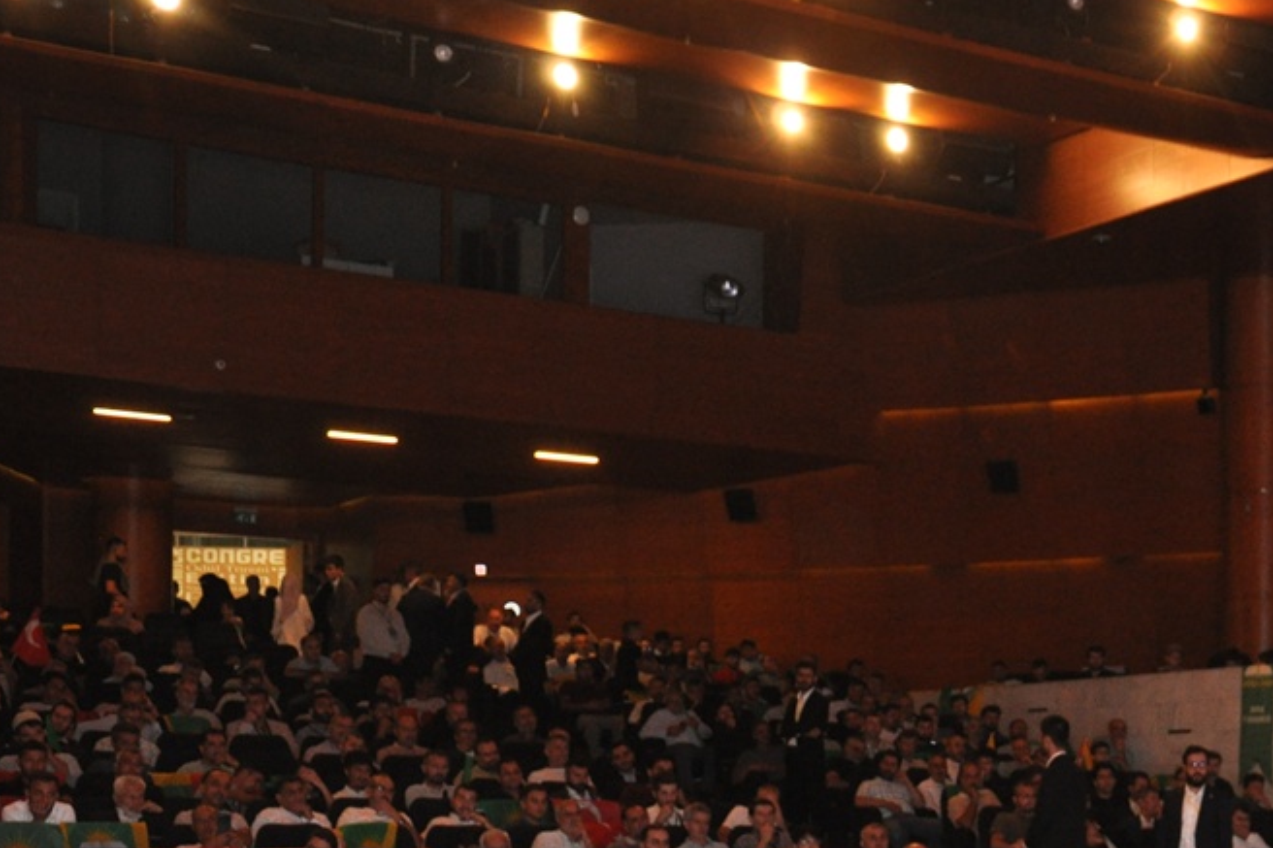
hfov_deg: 25.9
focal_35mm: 75
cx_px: 1207
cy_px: 759
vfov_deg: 17.9
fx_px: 2651
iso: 800
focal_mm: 24
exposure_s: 1/60
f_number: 3.8
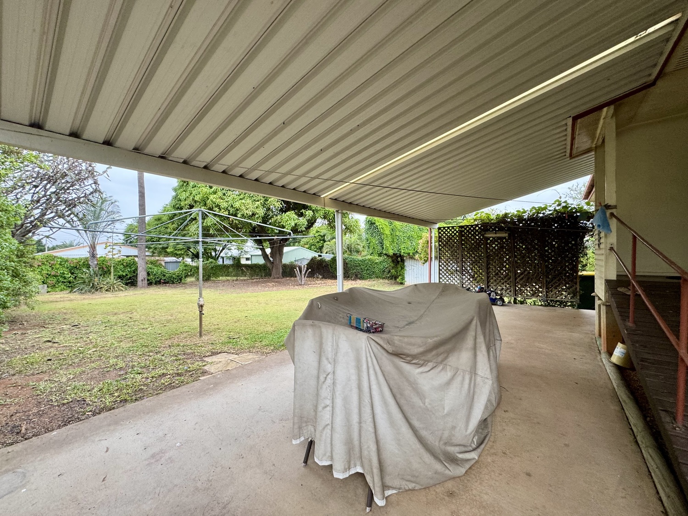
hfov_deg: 102.1
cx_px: 344
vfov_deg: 85.7
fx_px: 278
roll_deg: +0.5
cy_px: 258
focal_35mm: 14
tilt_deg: +0.4
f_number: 2.2
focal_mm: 2.22
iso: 125
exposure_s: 1/100
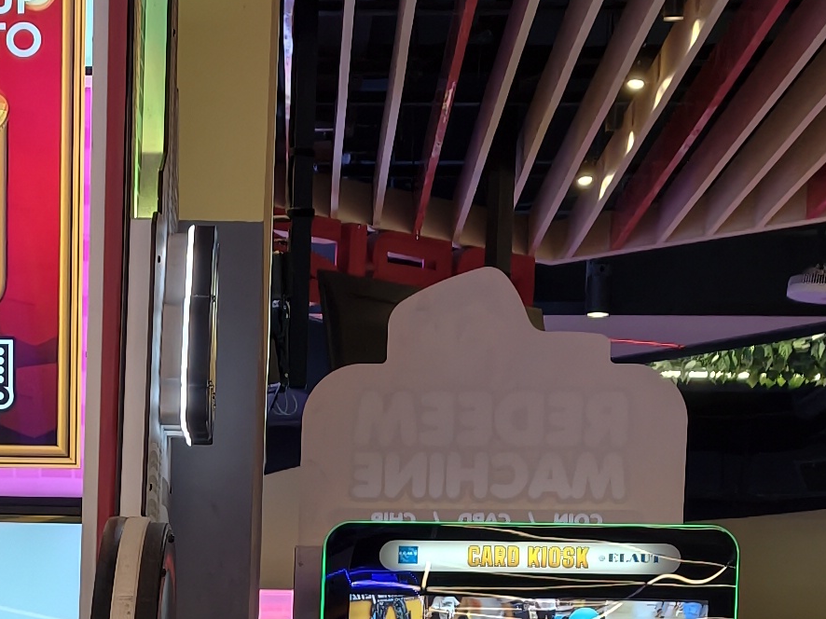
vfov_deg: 12.9
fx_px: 2648
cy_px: 807
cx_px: 31
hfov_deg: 17.4
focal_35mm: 111
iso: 396
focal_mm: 7
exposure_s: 1/112
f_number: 1.57
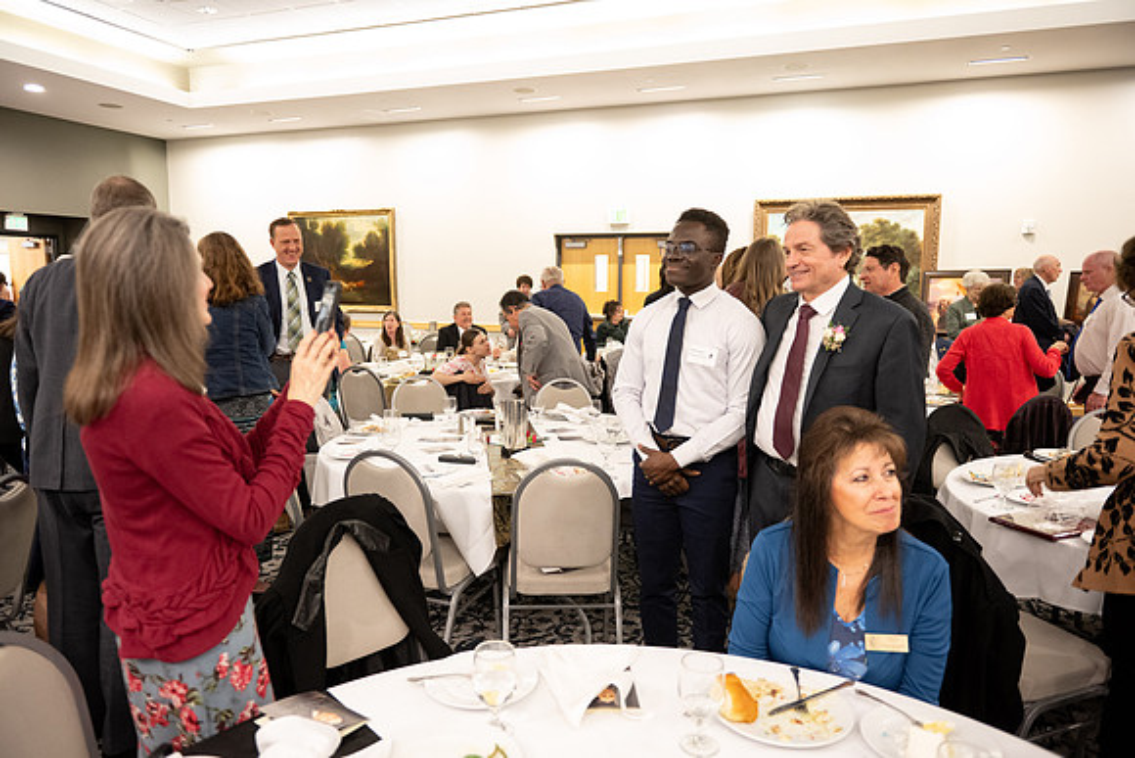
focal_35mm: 24
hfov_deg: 73.7
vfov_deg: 53.2
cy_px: 379
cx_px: 568
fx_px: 757
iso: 3200
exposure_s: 1/50
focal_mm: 24
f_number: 2.8
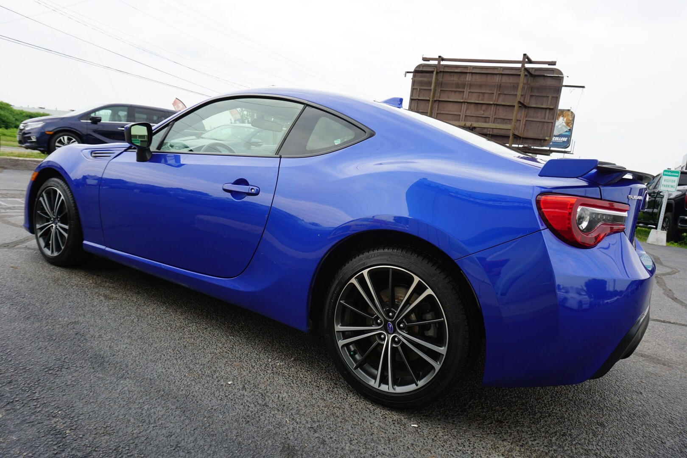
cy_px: 229
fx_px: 458
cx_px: 344
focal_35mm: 24
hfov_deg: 73.7
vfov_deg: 53.1
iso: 100
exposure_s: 1/80
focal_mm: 16
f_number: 7.1
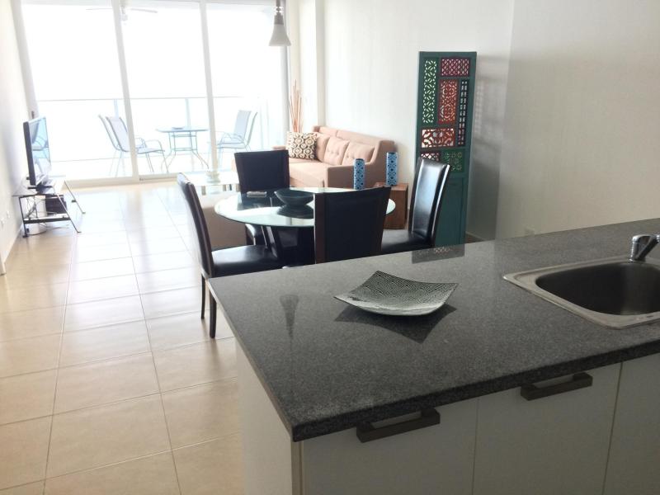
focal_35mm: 29
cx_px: 330
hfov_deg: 61.7
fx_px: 553
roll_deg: +0.5
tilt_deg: -20.3
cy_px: 248
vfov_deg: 48.2
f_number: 2.2
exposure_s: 1/30
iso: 160
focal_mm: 4.15
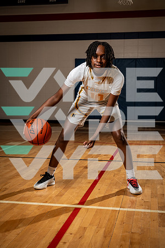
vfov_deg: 38.9
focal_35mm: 51
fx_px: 351
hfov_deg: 26.5
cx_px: 82
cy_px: 124
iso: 125
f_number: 5.6
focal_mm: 51
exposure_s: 1/250
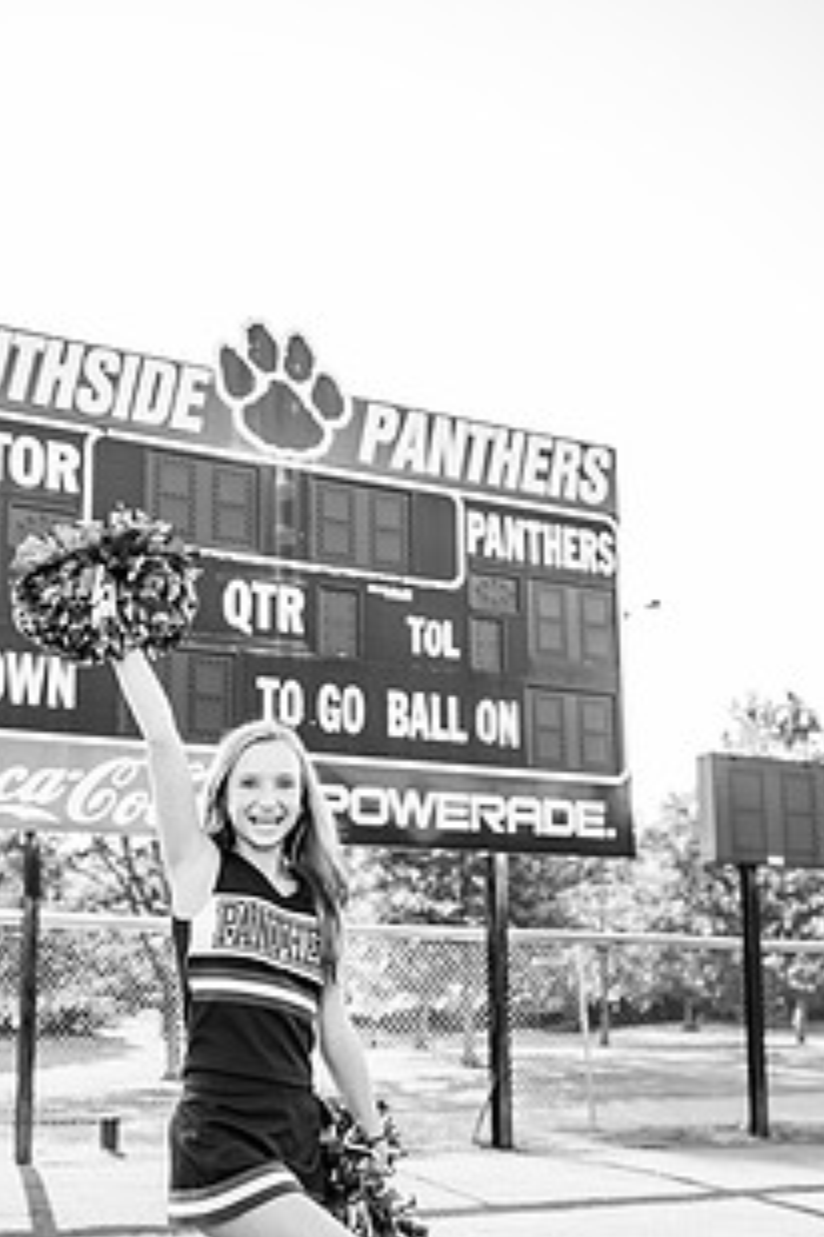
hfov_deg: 37.3
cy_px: 797
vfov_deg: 53.6
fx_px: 1202
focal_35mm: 35
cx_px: 256
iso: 200
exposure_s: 1/800
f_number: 2.8
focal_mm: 24
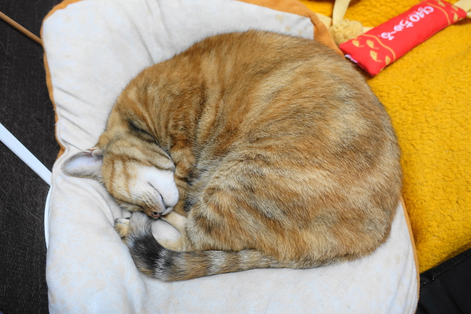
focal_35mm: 24
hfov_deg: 73.7
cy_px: 157
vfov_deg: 53.1
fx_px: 314
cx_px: 236
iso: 160
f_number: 1.8
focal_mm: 8.8
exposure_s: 1/30
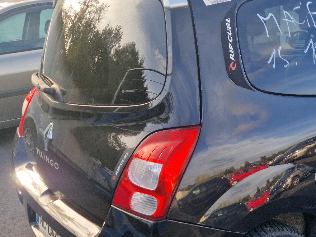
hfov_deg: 38.0
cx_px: 277
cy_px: 154
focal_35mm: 47
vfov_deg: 30.7
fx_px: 429
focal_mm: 5.4
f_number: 1.8
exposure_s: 1/278
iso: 50
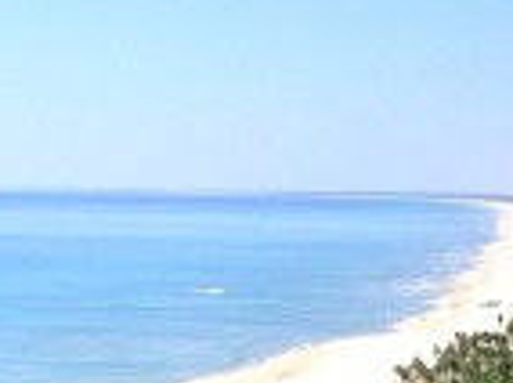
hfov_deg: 12.1
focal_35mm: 160
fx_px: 2360
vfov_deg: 9.2
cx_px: -94
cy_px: 462
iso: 560
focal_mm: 35
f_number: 4.5
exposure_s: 1/4000
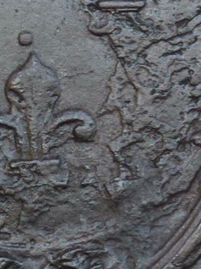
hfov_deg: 5.1
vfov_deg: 6.8
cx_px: 300
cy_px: -109
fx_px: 2225
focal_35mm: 287
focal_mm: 13.6
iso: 200
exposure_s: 1/30
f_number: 4.7
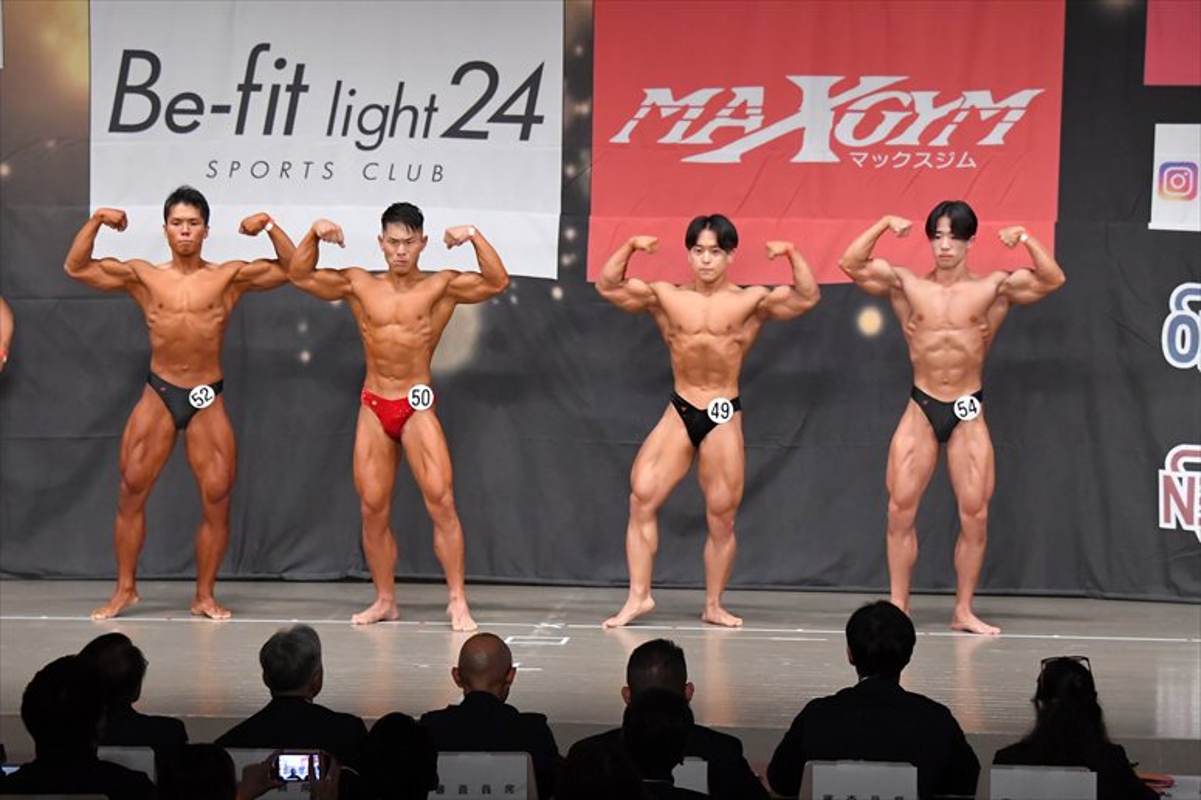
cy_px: 400
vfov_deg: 9.9
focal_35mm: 138
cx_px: 600
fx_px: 4602
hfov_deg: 14.9
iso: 6400
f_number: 5.6
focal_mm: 92
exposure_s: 1/400
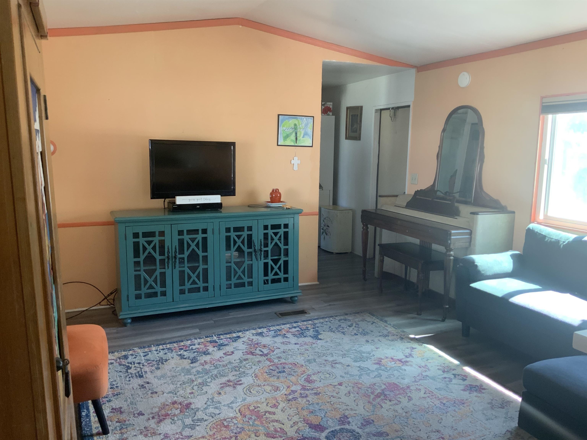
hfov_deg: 61.7
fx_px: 492
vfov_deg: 48.2
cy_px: 220
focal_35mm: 29
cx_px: 294
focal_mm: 3
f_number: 1.8
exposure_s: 1/60
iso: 100
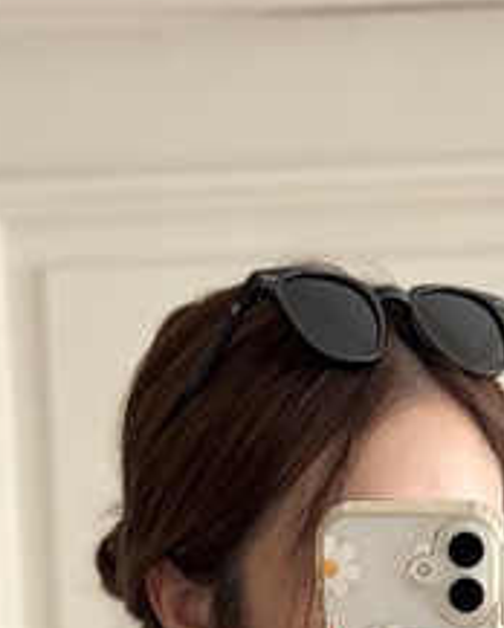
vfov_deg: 13.2
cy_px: 1401
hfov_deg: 13.1
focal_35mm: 117
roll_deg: +0.8
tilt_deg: -25.0
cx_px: 391
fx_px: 2178
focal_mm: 5.96
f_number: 1.6
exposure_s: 1/121
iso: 125
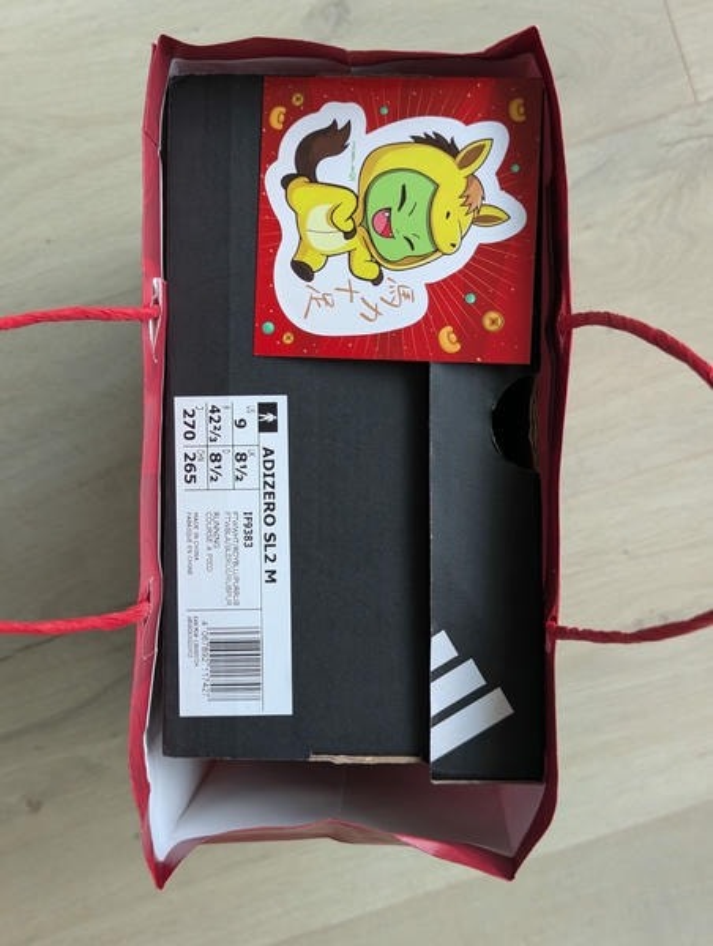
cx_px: 356
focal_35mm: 48
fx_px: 1315
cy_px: 473
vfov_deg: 39.6
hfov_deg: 30.3
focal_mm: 6.81
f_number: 1.85
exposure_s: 1/25.7
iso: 71
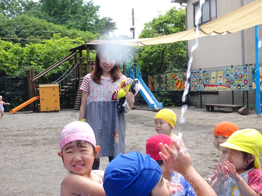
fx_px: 348
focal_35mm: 46
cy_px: 98
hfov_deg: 41.2
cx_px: 131
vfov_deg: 31.5
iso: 125
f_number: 4.5
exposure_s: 1/250
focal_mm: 7.87
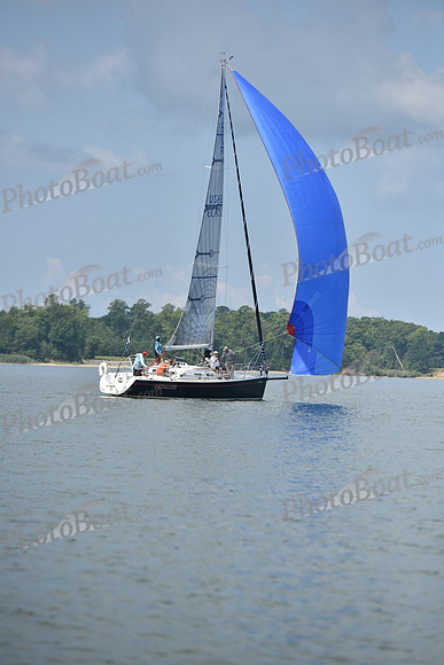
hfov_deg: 9.2
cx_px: 222
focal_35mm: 150
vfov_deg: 13.7
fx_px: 2773
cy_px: 332
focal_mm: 150
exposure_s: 1/8000
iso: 320
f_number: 3.5
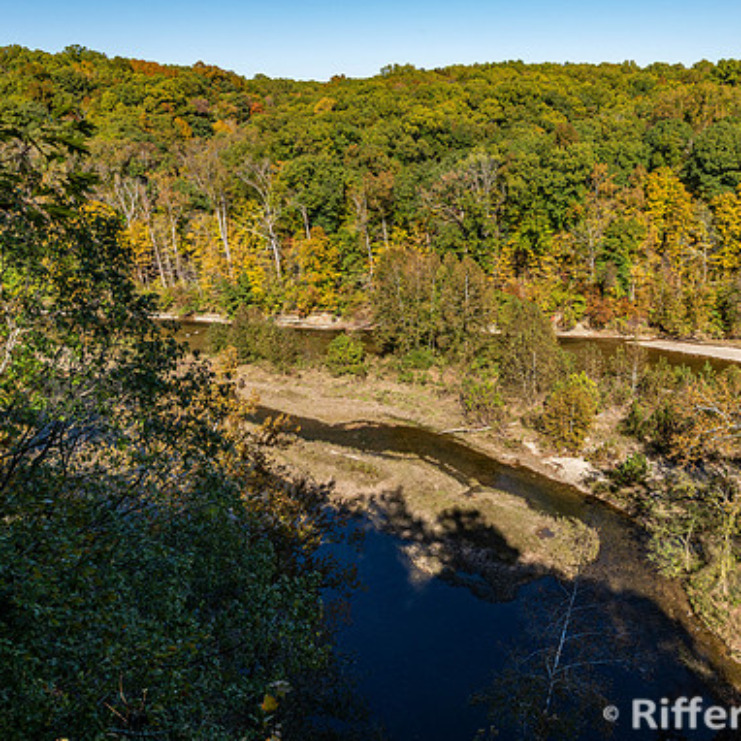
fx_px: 751
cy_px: 373
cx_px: 473
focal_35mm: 31
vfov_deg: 52.5
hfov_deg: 51.9
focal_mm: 24
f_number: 8
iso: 360
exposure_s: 1/200
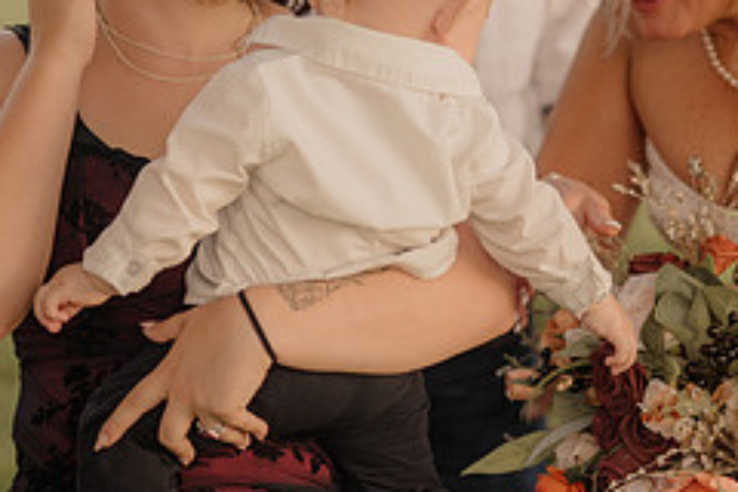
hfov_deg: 16.9
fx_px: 2480
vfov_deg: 11.3
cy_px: 146
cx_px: 412
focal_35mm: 121
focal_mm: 50
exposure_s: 1/640
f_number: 2.8
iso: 200
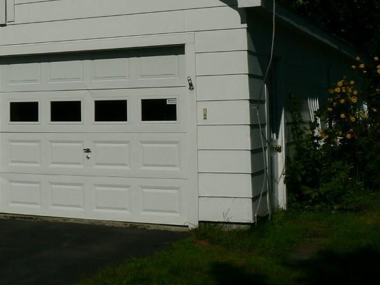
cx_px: 61
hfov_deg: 30.2
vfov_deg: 23.3
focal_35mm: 62
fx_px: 680
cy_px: 54
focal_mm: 6
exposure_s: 1/2000
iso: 80
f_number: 8
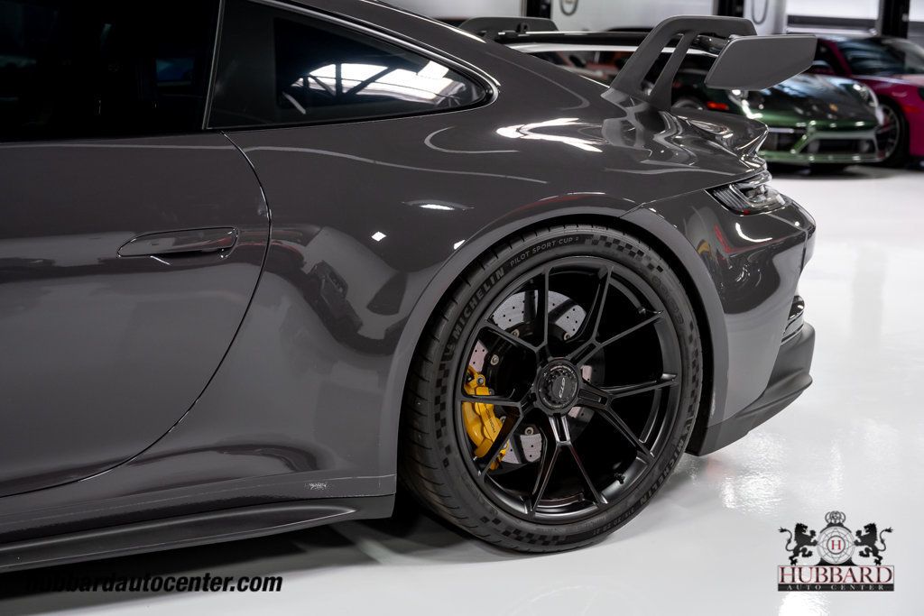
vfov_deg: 26.0
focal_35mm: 52
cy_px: 308
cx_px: 462
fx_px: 1335
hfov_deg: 38.2
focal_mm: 52
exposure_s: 1/60
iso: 800
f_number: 4
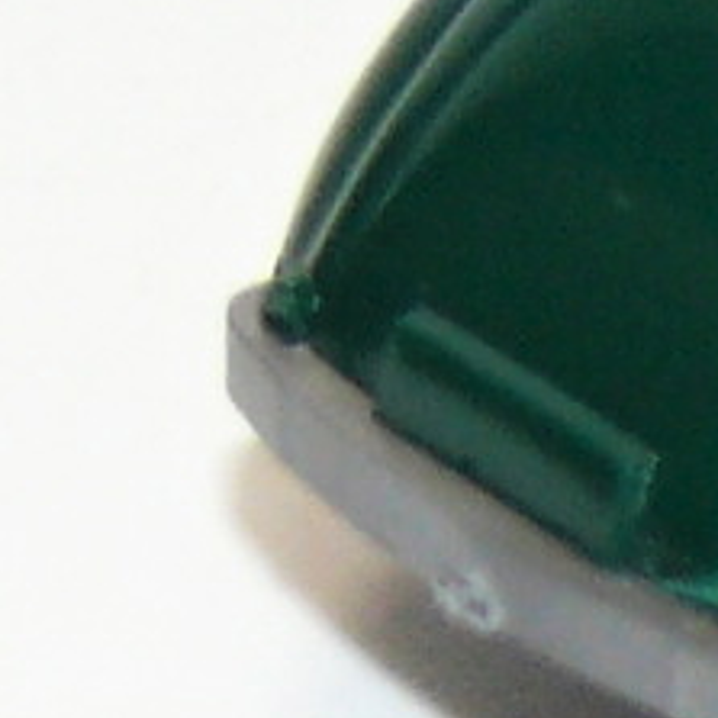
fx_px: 20064
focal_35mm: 855
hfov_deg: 2.0
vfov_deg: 2.0
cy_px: -396
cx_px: 1983
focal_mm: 16.2
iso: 100
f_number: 4
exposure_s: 1/30
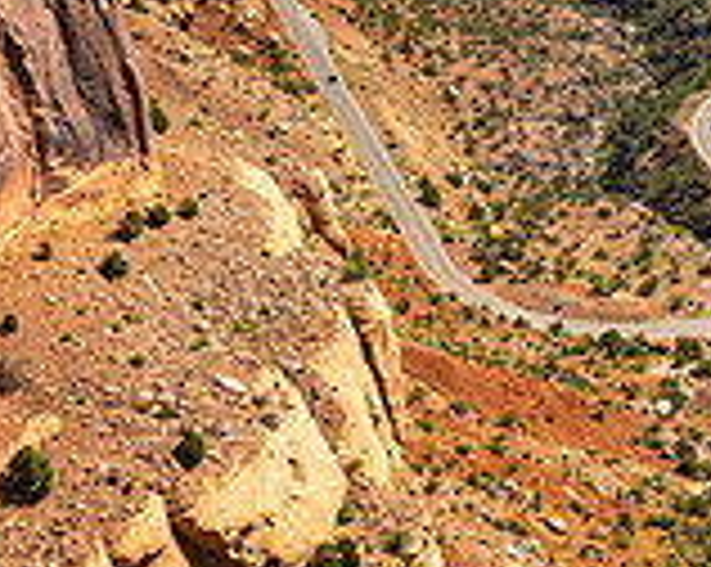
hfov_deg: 22.3
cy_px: 79
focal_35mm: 83
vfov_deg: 18.2
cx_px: 688
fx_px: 1744
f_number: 5.6
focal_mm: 9
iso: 320
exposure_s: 1/1000
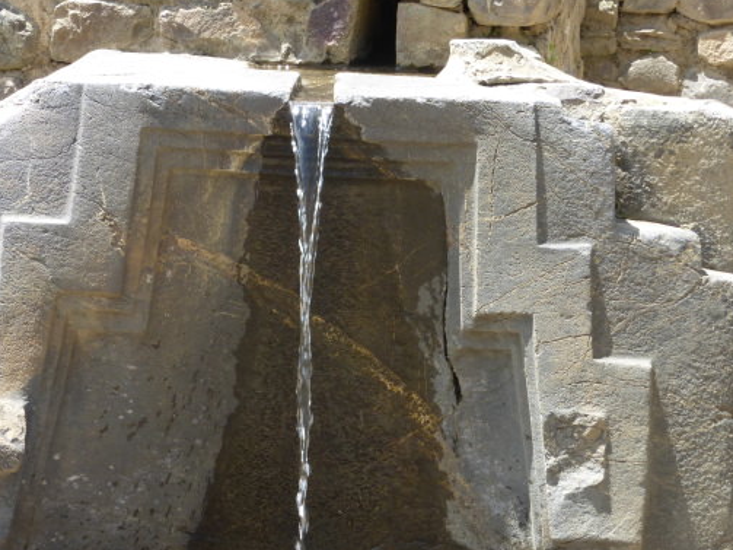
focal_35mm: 71
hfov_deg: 27.3
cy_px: 365
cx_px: 275
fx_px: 1503
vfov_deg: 20.6
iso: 100
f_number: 4.4
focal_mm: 9
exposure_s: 1/250
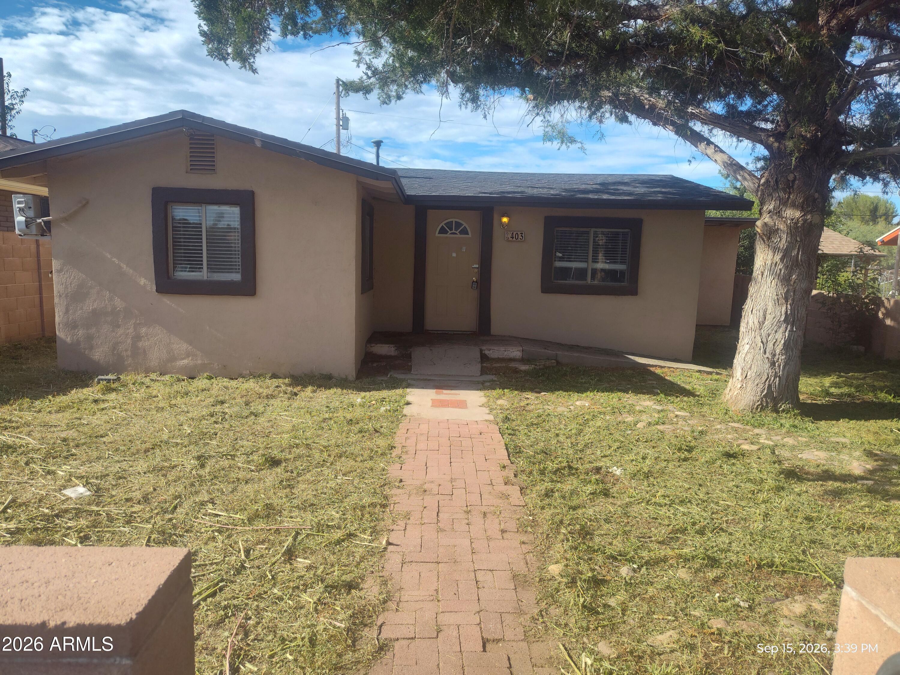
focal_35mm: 23
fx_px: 598
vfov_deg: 58.9
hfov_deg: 73.9
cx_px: 450
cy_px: 338
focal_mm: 5.56
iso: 100
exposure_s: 1/1553
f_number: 1.8
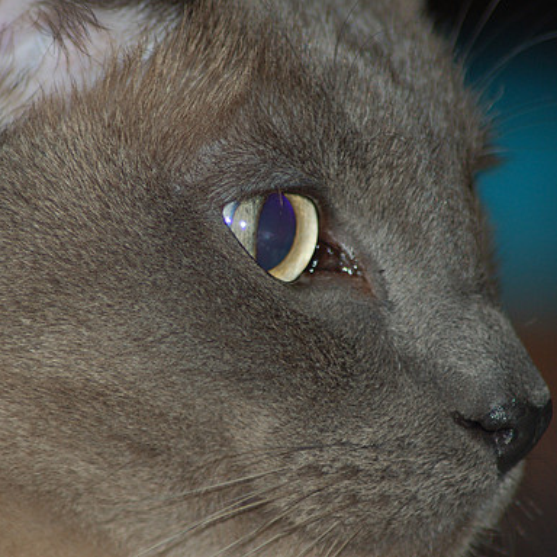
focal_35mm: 578
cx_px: 257
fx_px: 10522
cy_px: 278
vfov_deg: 3.0
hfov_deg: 3.0
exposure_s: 1/60
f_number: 5.6
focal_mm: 300
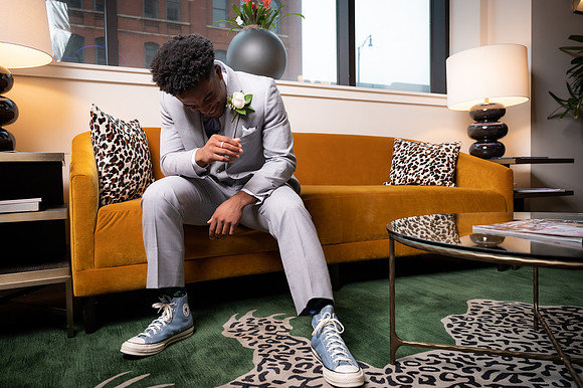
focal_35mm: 27
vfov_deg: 47.7
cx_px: 292
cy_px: 194
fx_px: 439
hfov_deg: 67.2
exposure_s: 1/250
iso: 1250
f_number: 3.5
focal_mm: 24
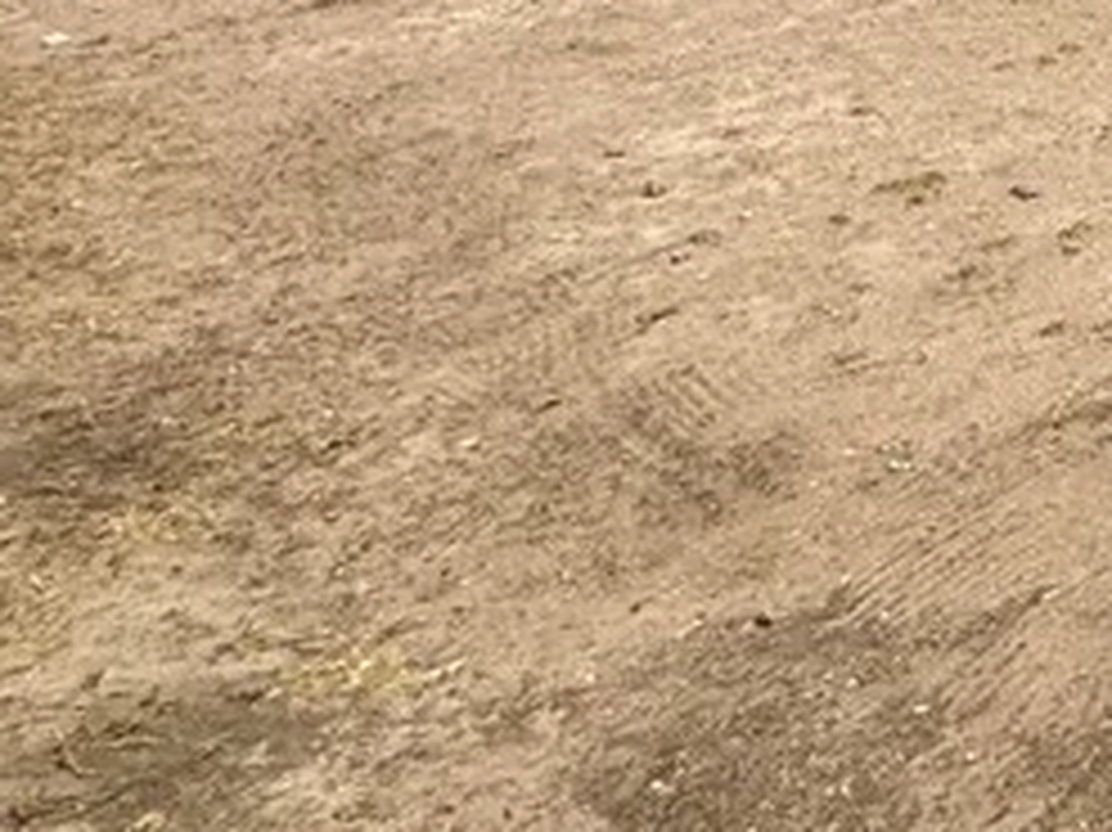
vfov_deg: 23.0
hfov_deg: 21.4
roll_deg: +2.2
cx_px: 2017
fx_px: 1862
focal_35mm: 58
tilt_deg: -15.2
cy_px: -180
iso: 50
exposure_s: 1/3390
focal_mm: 2.22
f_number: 2.2
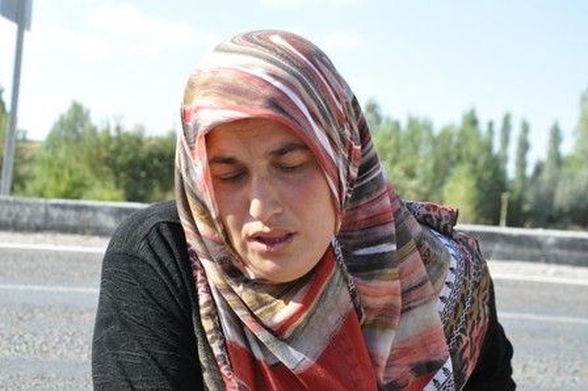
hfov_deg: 23.4
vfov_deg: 15.7
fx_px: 1420
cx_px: 294
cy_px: 196
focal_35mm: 87
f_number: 10
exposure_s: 1/1600
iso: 2500
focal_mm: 58
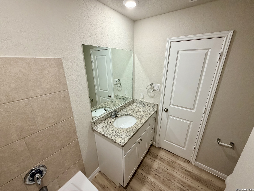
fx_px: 103
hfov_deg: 102.1
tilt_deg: -19.3
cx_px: 127
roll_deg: +0.6
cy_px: 96
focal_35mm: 14
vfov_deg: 85.7
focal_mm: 2.22
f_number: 2.2
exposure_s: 1/120
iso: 250
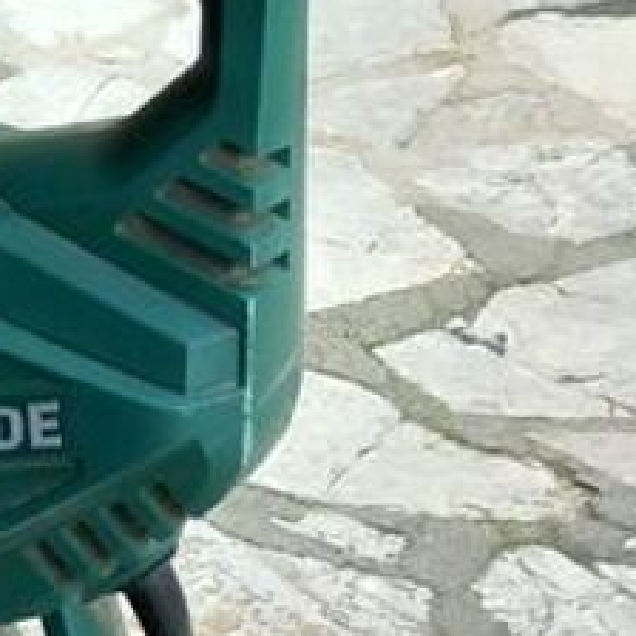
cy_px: 1242
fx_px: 2952
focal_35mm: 142
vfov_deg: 11.2
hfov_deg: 11.0
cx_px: -707
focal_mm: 4
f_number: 1.8
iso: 40
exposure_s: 1/50
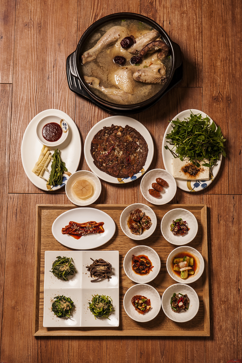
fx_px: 707
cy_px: 182
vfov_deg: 28.9
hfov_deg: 19.4
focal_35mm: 70
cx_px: 121
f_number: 5.6
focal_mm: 70
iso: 200
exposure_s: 1/100
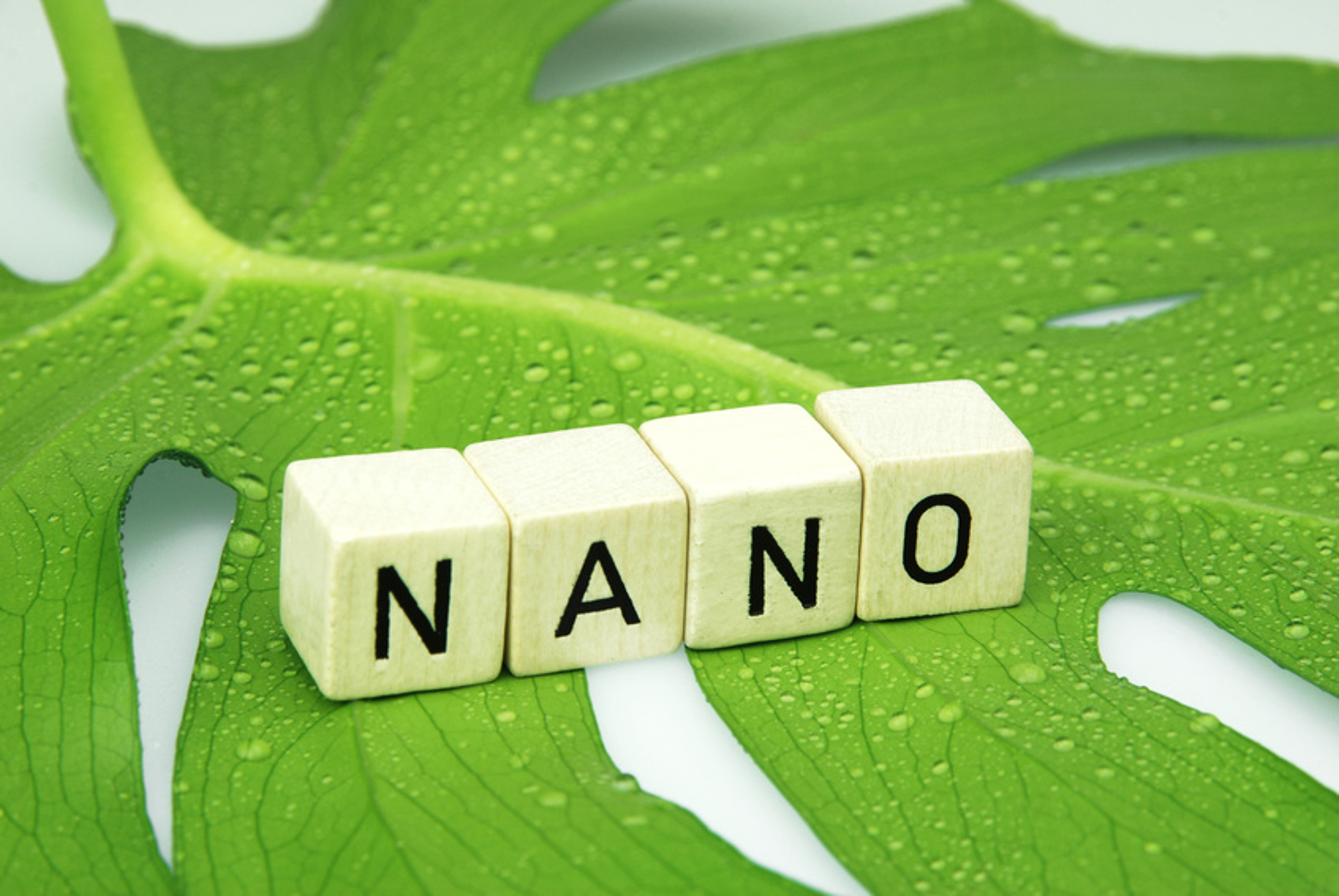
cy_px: 448
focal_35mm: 128
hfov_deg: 16.1
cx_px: 670
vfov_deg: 10.8
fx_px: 4748
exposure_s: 1/13
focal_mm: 85
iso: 200
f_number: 16
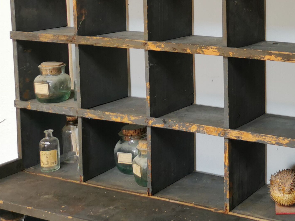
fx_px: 588
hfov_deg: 26.2
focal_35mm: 69
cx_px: 315
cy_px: 13
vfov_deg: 20.8
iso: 100
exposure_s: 1/100
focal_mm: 5.58
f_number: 1.8
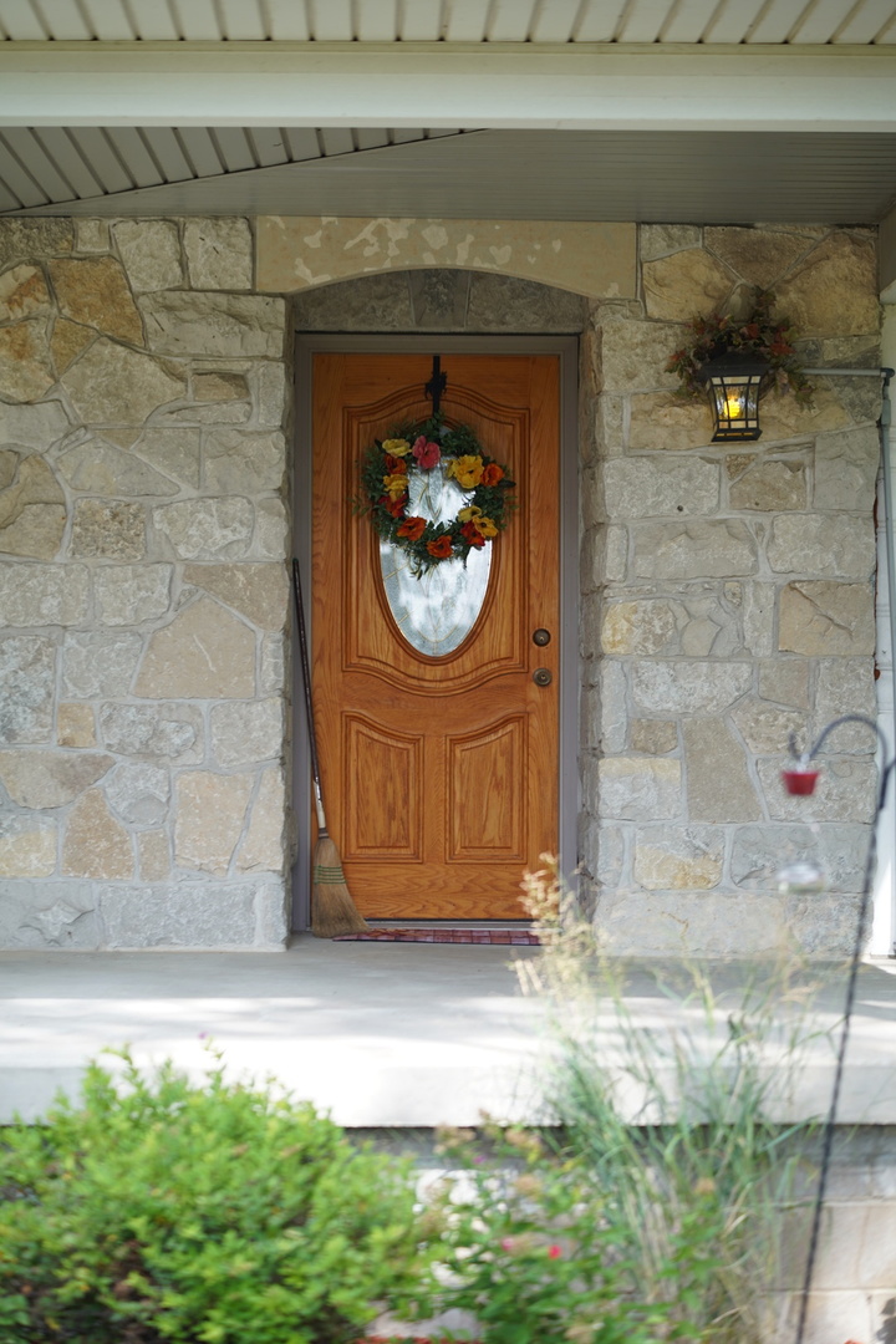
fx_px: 3173
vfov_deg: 23.9
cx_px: 448
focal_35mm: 85
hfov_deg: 16.1
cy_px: 672
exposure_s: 1/100
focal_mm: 85
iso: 100
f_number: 2.5
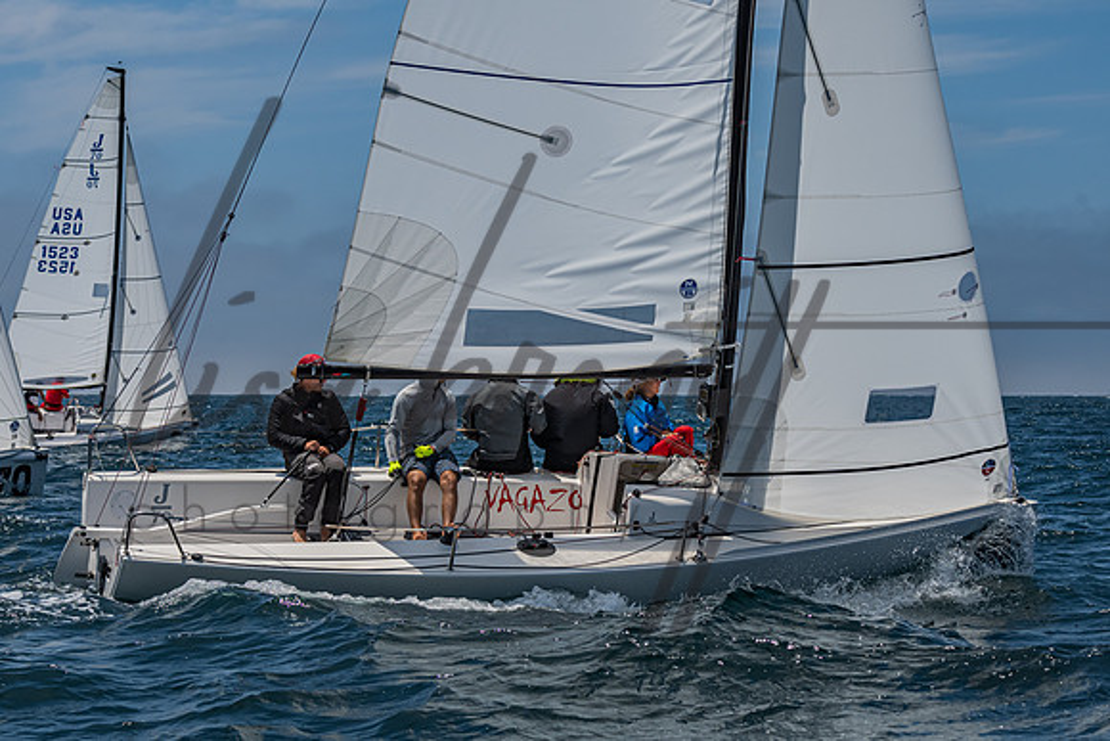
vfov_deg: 12.8
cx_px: 458
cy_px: 367
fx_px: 3293
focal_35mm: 107
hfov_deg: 19.1
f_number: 6.3
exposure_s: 1/3200
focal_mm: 90
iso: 400
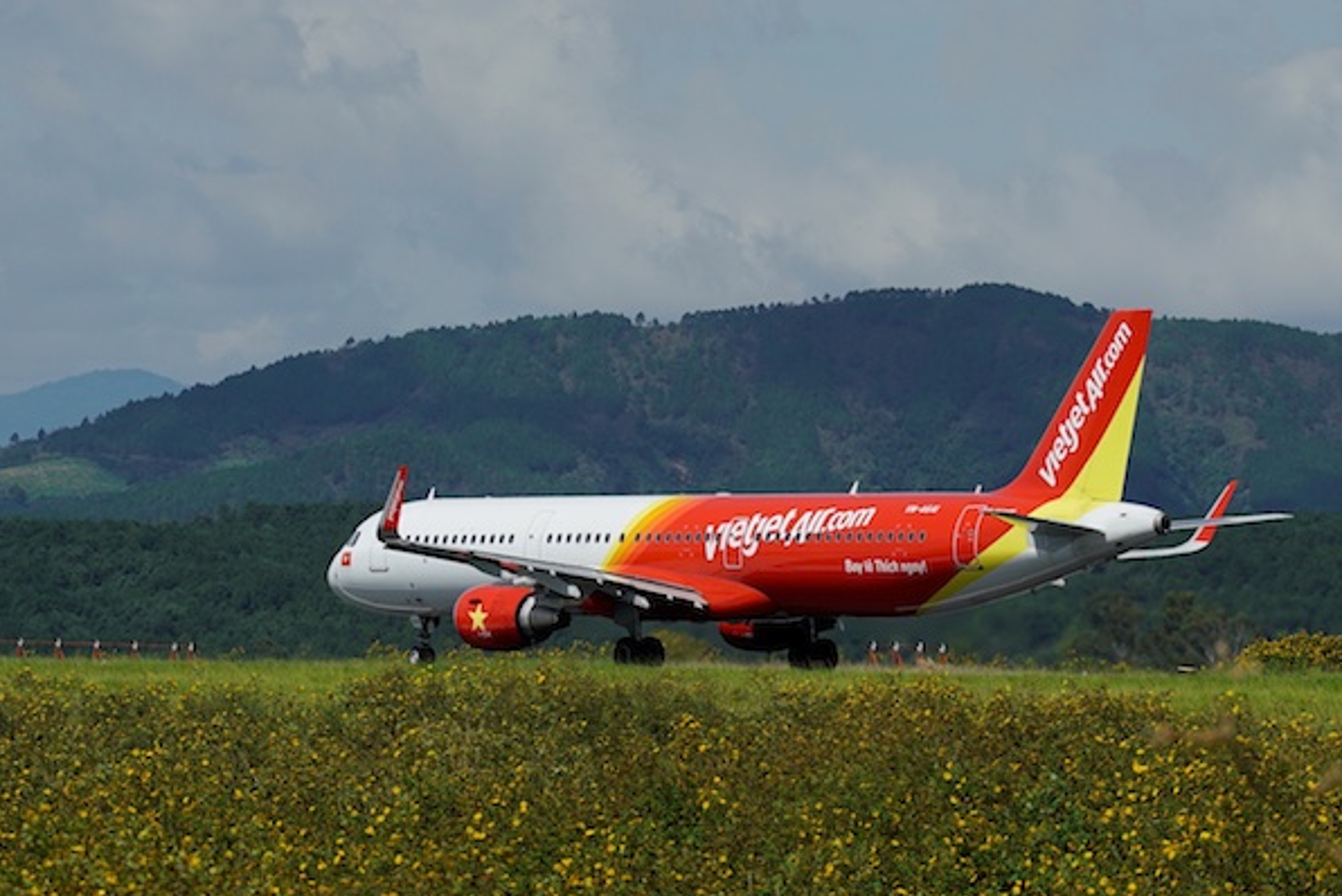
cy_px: 449
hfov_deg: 6.8
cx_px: 669
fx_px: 11263
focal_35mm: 302
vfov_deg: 4.6
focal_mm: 200
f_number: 8
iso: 200
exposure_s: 1/1600
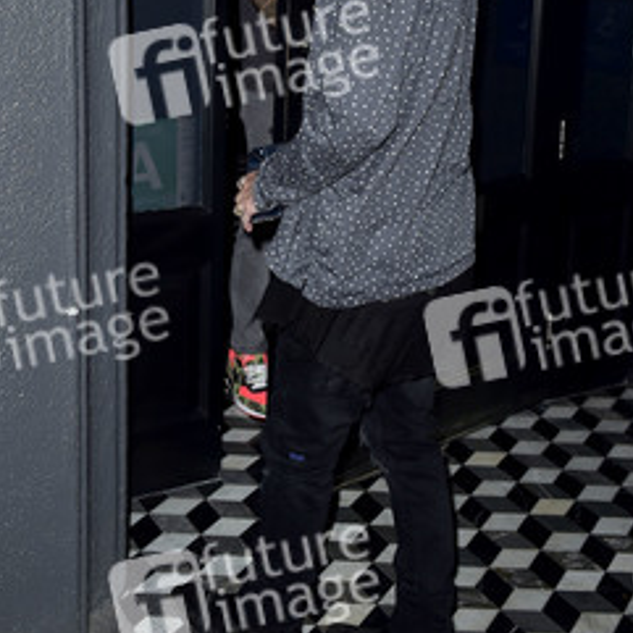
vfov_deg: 34.9
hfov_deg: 35.4
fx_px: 993
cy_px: 194
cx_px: 322
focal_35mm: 48
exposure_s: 1/250
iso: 400
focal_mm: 34
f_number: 6.3
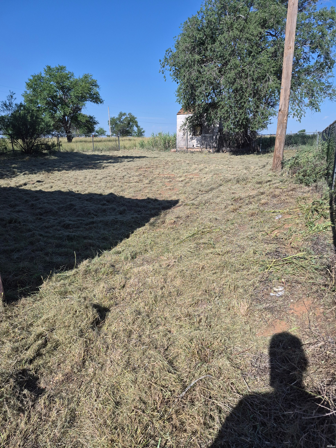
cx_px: 168
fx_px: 298
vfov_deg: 73.9
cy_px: 224
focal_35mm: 23
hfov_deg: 58.9
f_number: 1.8
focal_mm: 5.4
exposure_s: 1/5792
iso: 80
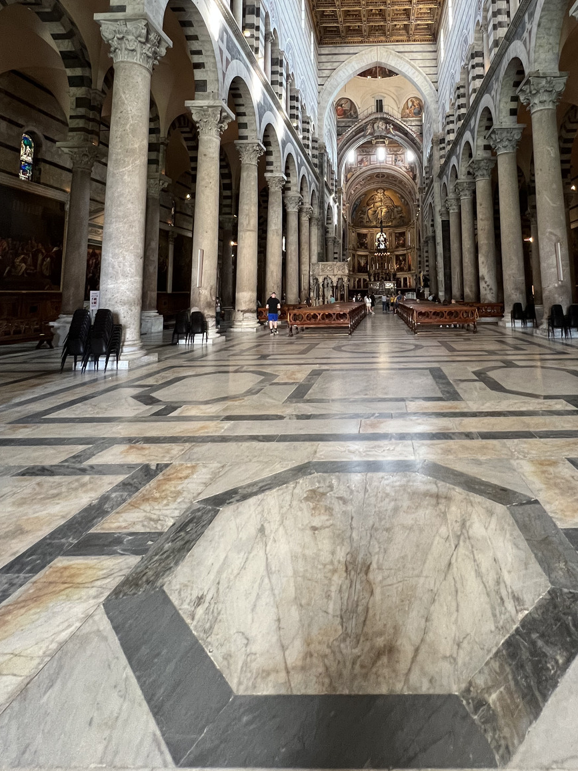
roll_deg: +0.8
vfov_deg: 84.0
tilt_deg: +7.5
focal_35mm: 18
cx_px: 373
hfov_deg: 70.1
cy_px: 243
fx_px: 401
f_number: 1.8
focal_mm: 1.57
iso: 250
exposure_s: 1/49
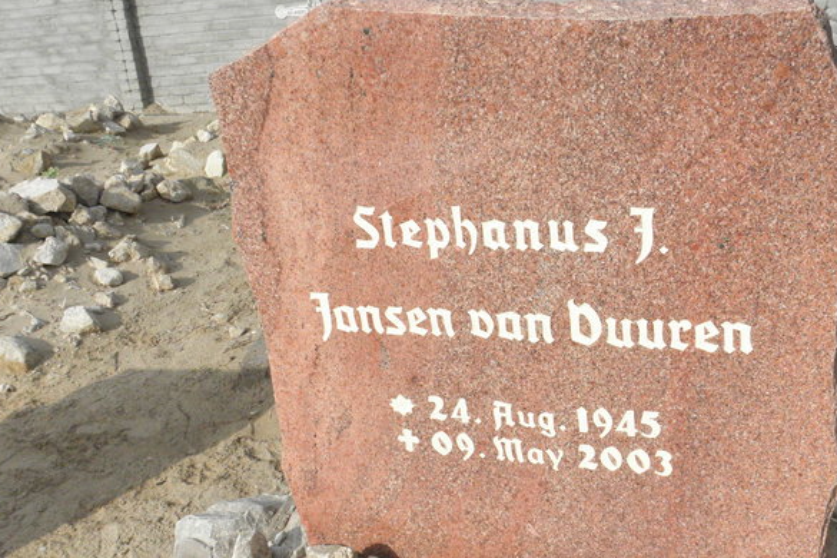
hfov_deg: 51.7
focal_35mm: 37
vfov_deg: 35.8
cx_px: 481
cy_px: 335
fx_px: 860
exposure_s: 1/1000
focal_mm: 4.6
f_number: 5.6
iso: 200
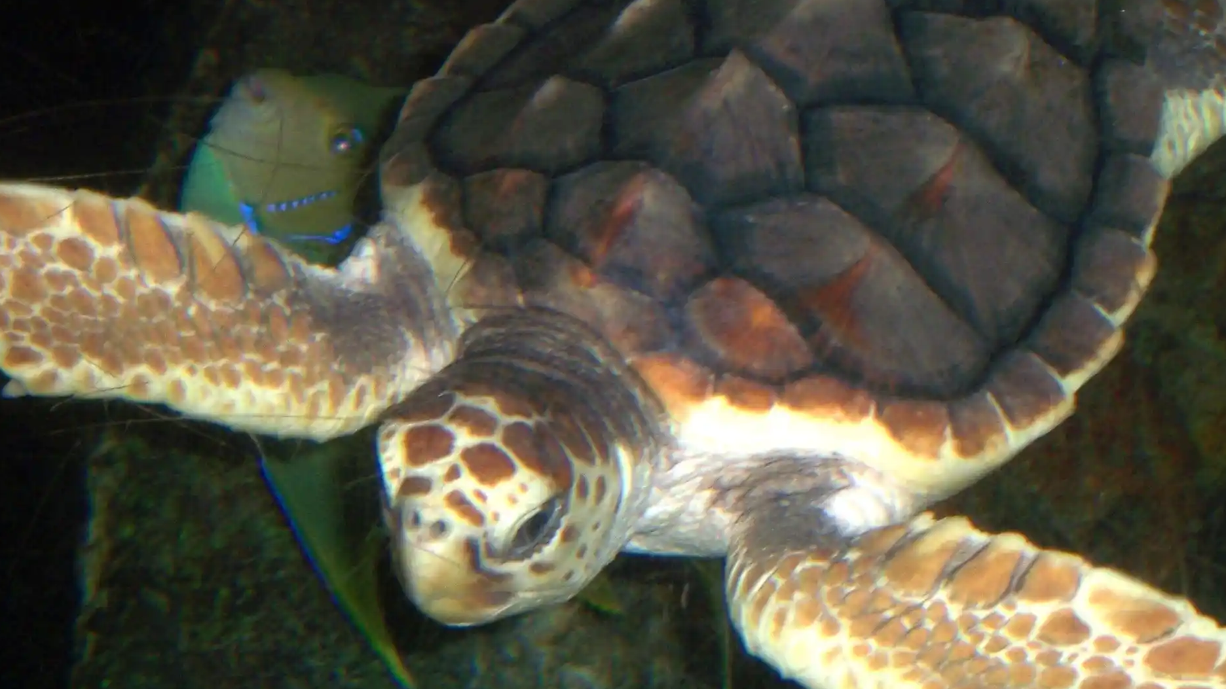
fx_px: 4844
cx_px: 698
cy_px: 303
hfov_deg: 14.4
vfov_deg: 8.1
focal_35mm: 149
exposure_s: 1/90
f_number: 4.9
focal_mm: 16.6
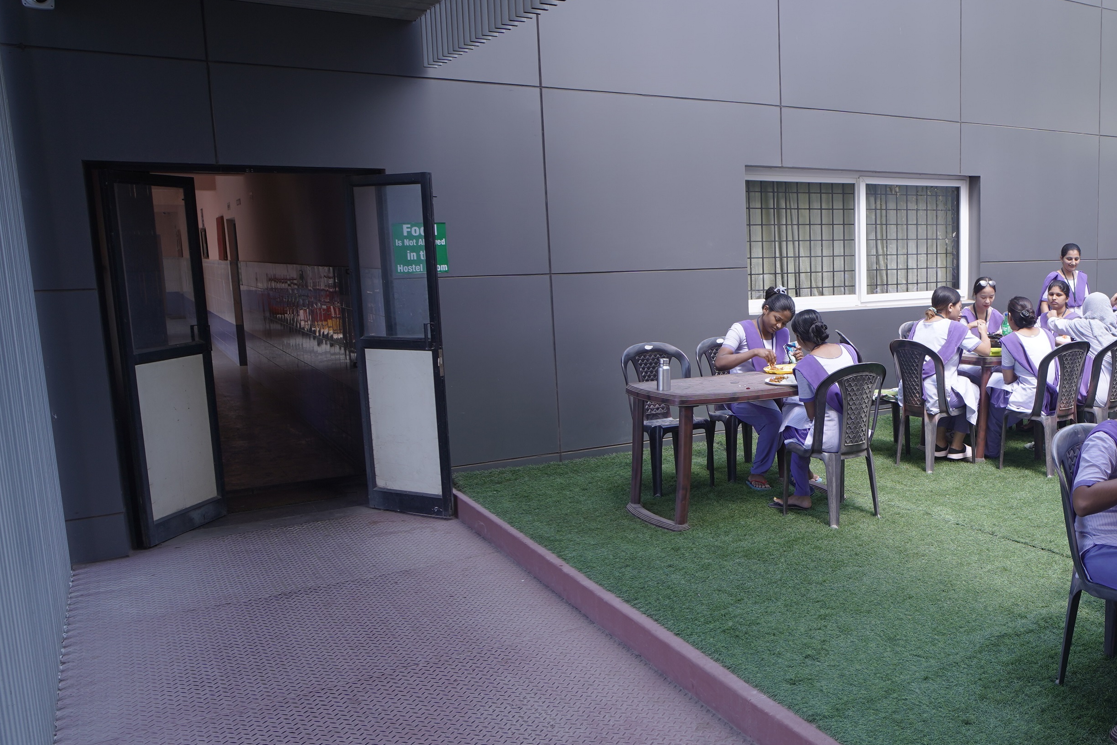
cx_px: 895
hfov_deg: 55.9
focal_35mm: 31
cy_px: 394
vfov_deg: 42.3
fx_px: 962
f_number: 4
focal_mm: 18
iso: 100
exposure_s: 1/80
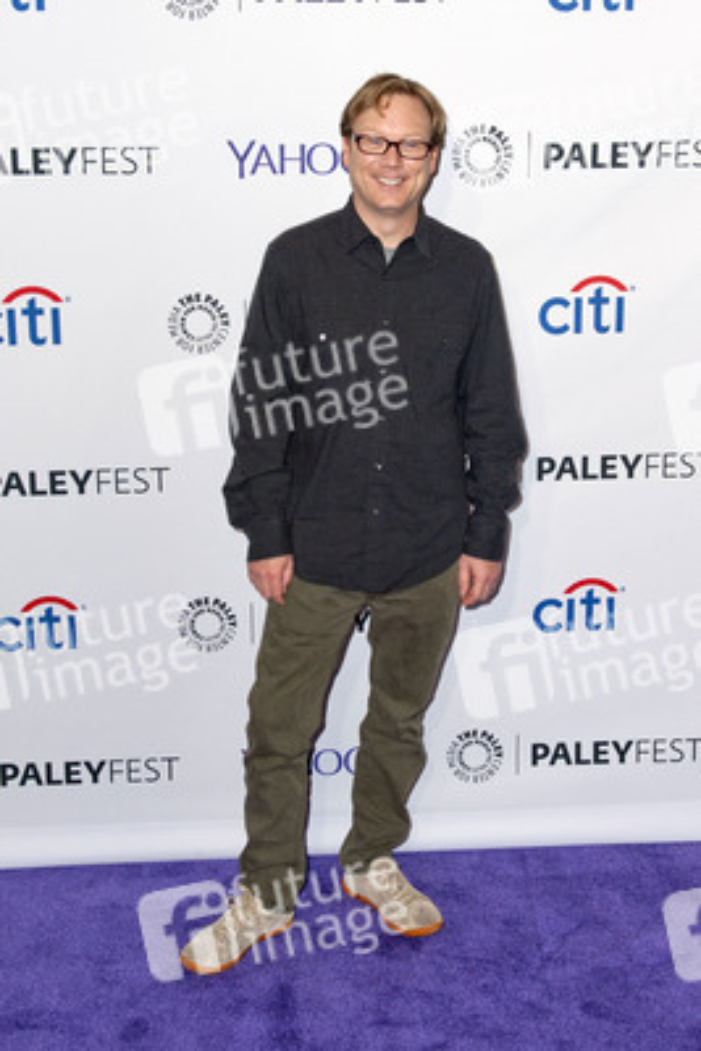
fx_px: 1021
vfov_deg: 54.4
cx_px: 350
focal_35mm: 35
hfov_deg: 37.9
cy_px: 526
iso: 400
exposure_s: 1/400
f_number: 4
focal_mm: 35
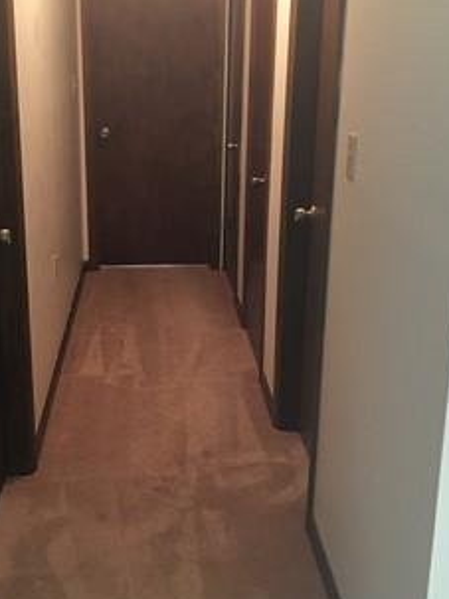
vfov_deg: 41.2
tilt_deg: -15.1
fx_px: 796
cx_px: 150
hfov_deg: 31.3
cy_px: 277
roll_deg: -1.1
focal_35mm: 46
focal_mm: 4.15
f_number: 2.2
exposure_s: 1/10
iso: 100
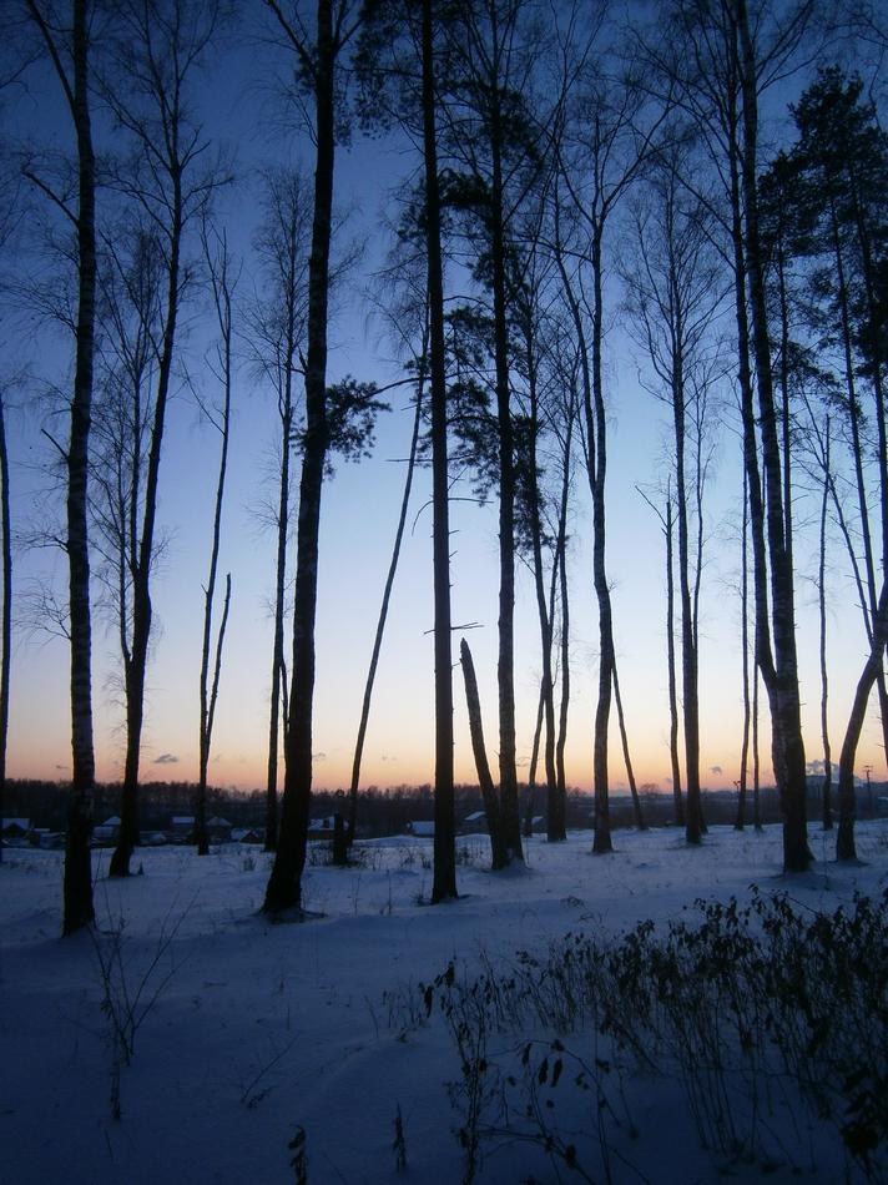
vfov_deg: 67.3
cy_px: 592
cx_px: 444
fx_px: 890
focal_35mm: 26
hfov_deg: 53.0
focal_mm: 4.7
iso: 80
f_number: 2.8
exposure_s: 1/80
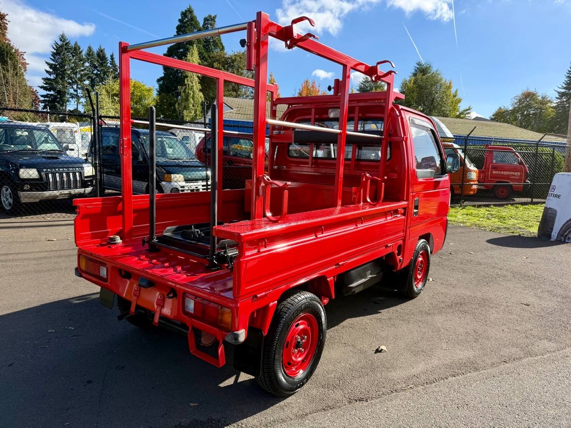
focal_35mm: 24
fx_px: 396
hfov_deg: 71.6
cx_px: 286
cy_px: 214
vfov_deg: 56.8
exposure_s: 1/2801
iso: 100
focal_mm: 6.76
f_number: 1.78
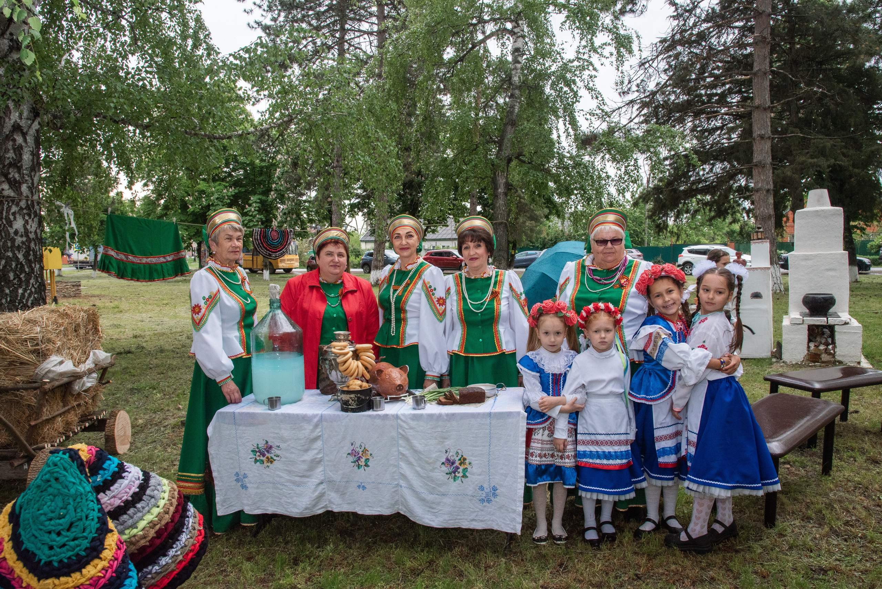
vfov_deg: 48.0
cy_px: 294
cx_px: 441
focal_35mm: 27
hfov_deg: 67.4
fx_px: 662
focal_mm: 27
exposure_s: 1/160
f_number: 13
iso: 640
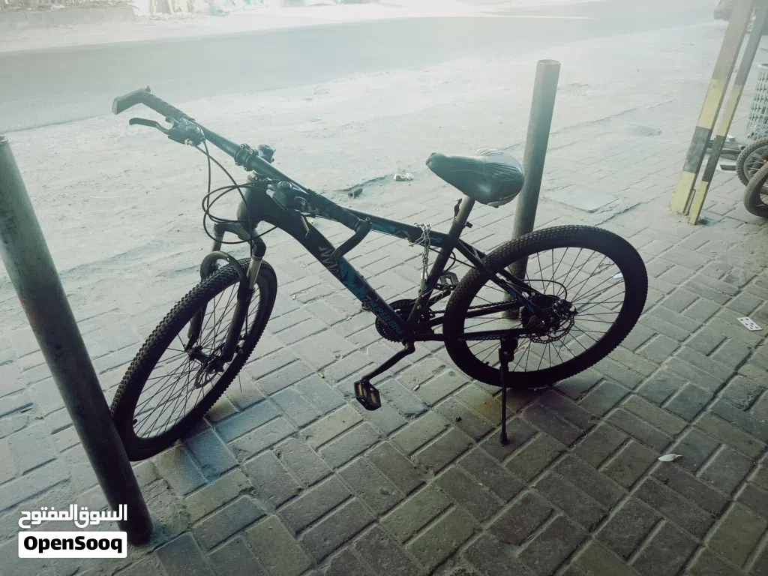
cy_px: 288
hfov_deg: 71.6
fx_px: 532
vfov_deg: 56.8
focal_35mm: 24
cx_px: 384
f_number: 1.7
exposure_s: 1/120
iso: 168
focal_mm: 5.24
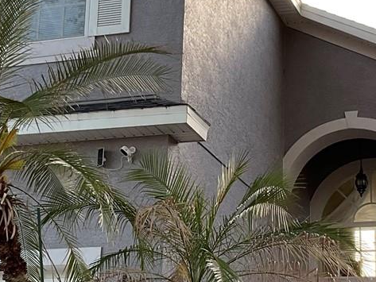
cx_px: 204
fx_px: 1065
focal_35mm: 98
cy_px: 161
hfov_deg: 20.0
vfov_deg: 15.1
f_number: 1.8
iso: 32
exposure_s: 1/120
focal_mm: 3
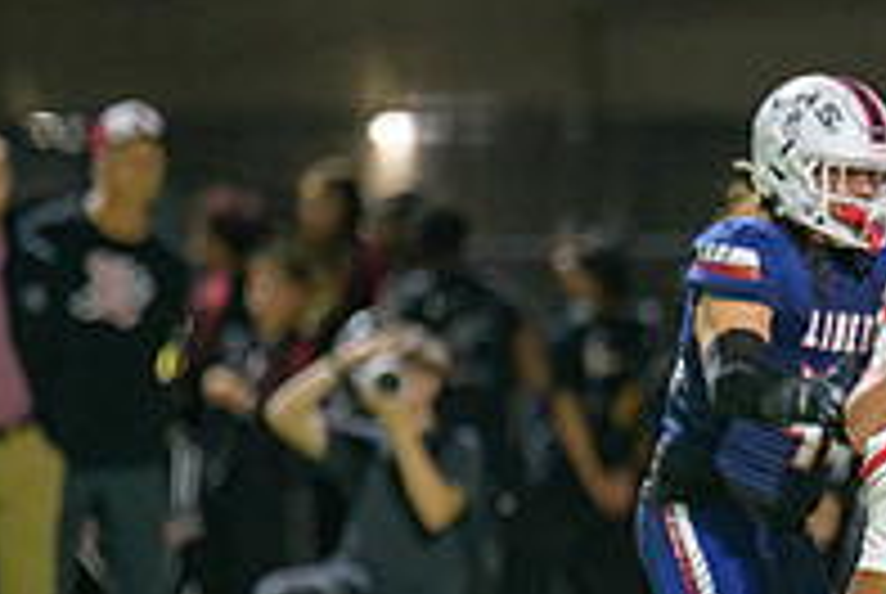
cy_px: 637
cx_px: 1079
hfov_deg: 2.3
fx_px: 21739
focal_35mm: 882
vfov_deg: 1.6
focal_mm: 300
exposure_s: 1/250
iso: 2000
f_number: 2.8
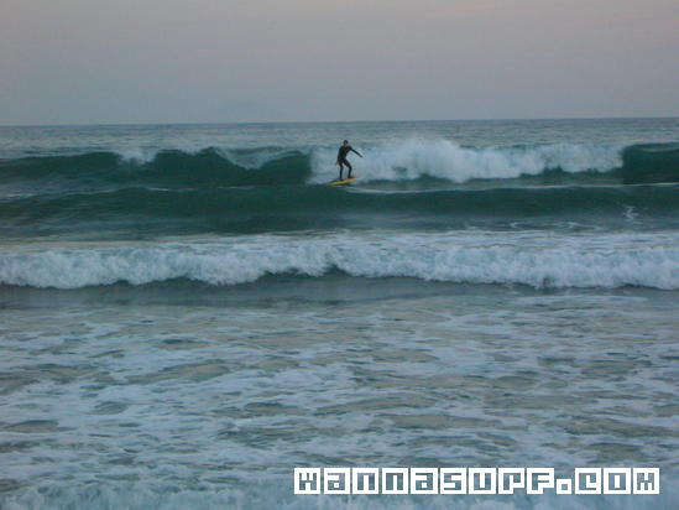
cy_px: 255
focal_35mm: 102
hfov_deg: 19.3
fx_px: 2001
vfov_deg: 14.5
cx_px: 340
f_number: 4.9
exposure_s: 1/60
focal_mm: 17.1
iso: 200
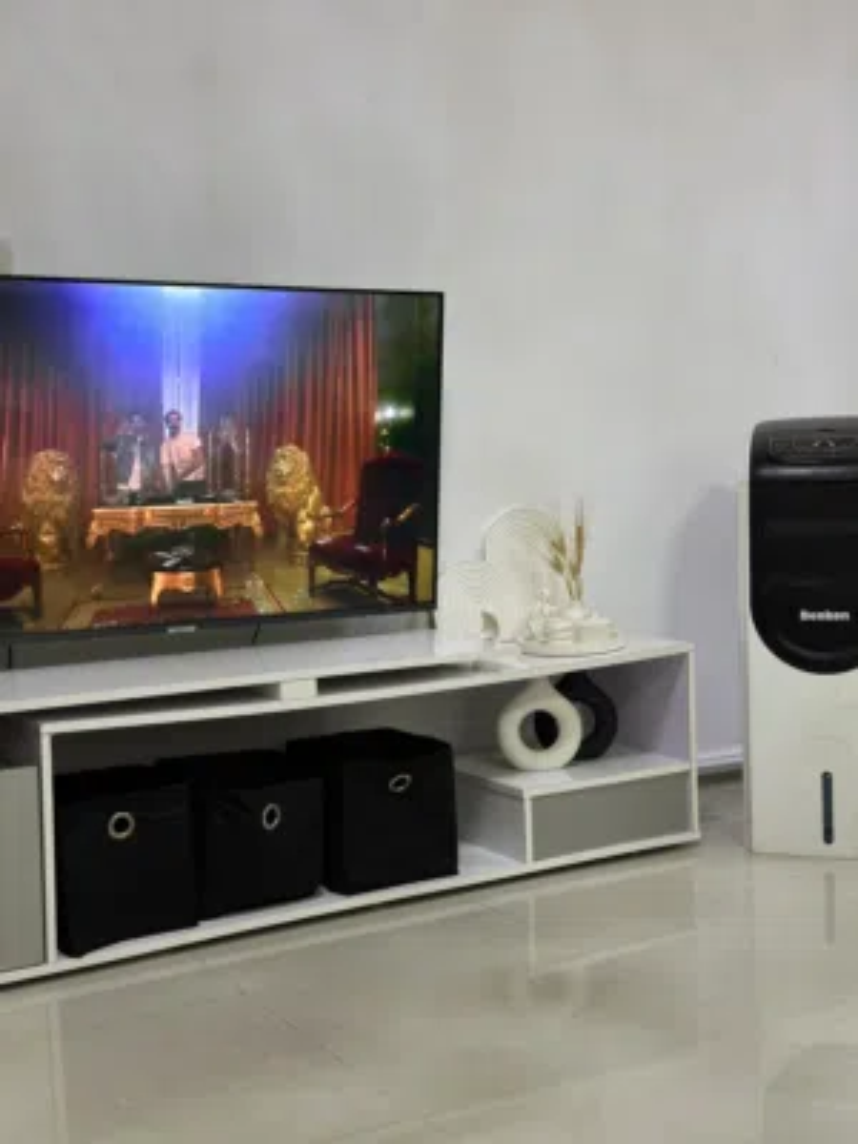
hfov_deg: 30.3
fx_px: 1586
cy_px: 572
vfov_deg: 39.7
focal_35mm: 48
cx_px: 429
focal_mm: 6.86
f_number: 1.78
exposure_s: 1/50
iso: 100
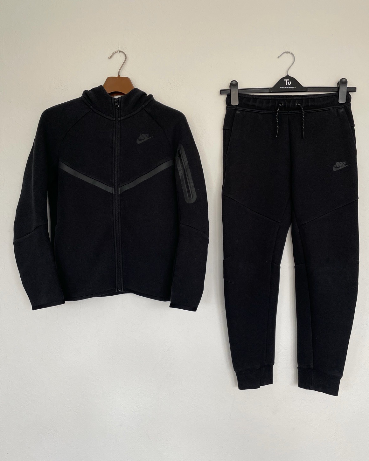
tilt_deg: -0.7
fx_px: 382
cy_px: 232
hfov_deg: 51.5
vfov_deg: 62.2
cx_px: 188
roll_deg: -1.0
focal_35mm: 28
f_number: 1.6
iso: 125
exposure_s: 1/121
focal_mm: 4.2
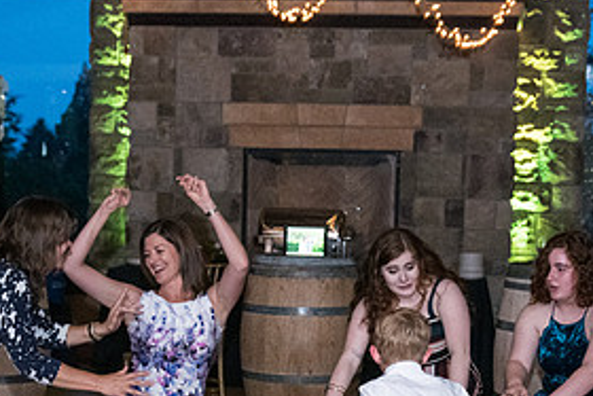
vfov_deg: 13.5
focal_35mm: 100
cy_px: 397
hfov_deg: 20.4
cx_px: 268
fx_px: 1648
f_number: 3.5
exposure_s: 1/320
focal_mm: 34
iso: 1600
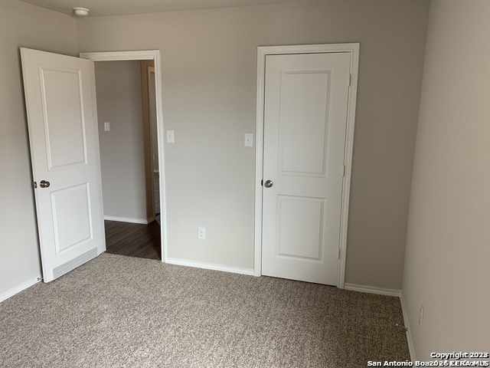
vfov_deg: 53.1
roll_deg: -0.5
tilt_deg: -12.2
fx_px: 368
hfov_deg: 67.3
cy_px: 184
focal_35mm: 26
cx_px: 245
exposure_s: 1/65
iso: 100
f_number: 1.8
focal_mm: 4.25
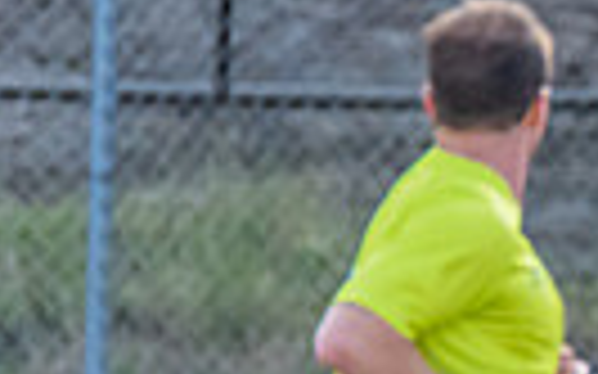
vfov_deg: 0.4
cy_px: 416
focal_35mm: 3728
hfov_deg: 0.6
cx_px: 1451
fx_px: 60731
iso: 2200
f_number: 6.3
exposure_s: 1/1600
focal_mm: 600
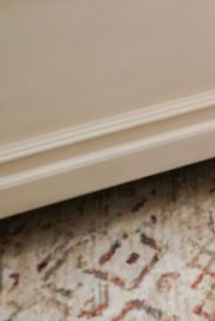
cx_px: 728
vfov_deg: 14.0
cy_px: -311
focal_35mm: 124
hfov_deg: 8.5
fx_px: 1108
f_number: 5.6
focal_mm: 17
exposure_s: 1/125
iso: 500
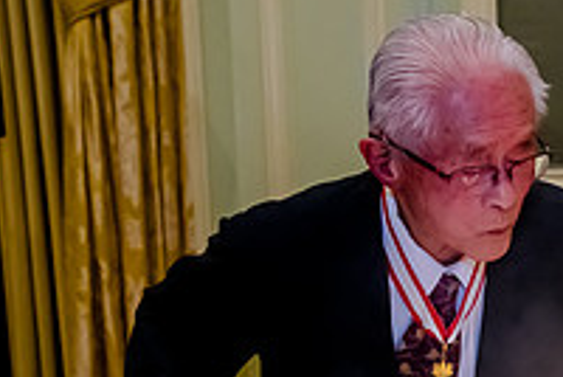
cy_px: 390
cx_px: 771
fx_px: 1629
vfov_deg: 13.0
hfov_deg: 18.1
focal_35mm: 104
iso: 4000
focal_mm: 32
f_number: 4
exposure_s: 1/200
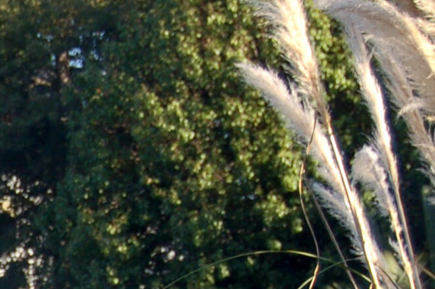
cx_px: -395
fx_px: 3464
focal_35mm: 287
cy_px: 420
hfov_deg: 7.0
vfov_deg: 4.7
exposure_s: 1/250
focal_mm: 42
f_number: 5.6
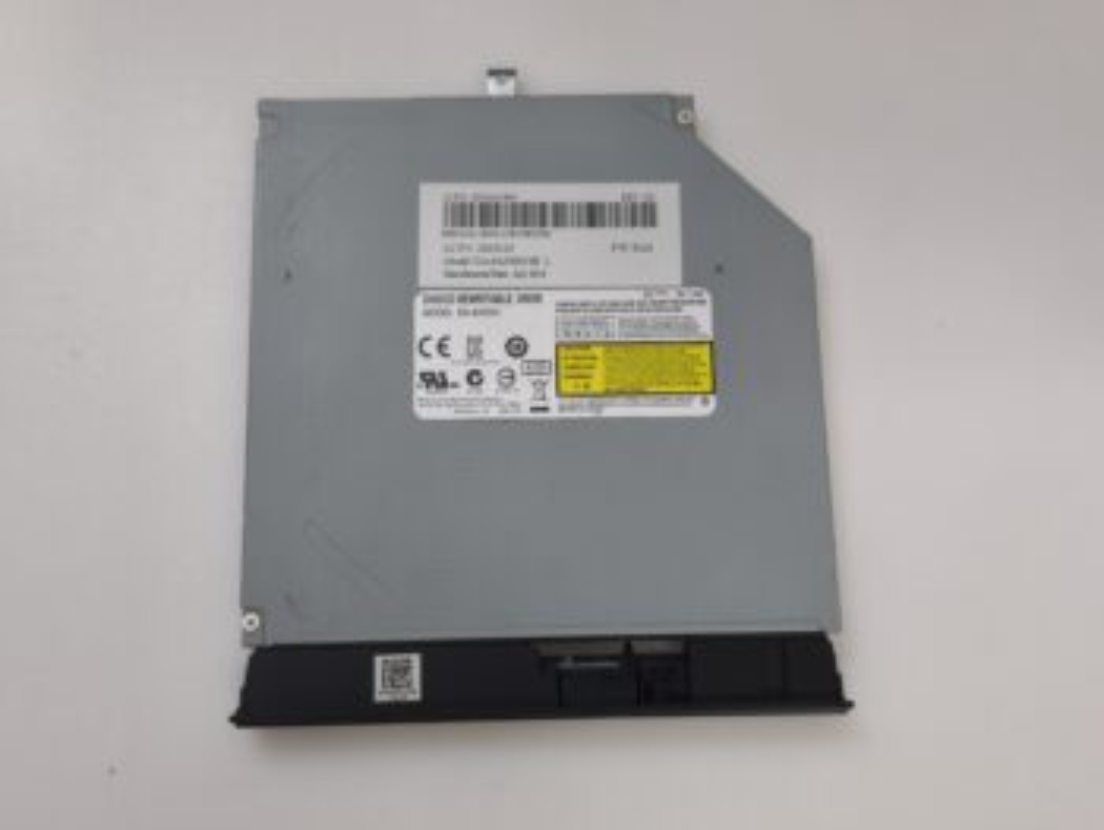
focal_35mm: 35
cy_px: 415
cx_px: 552
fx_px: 1117
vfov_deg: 40.7
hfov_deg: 52.6
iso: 500
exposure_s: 1/50
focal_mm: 6.57
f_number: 1.6
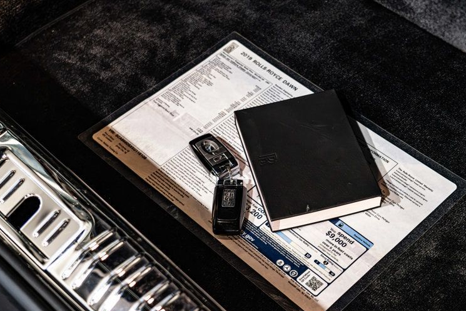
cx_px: 291
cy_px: 173
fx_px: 854
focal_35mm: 66
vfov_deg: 20.6
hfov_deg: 30.4
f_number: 4
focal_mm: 48
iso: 1250
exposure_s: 1/40
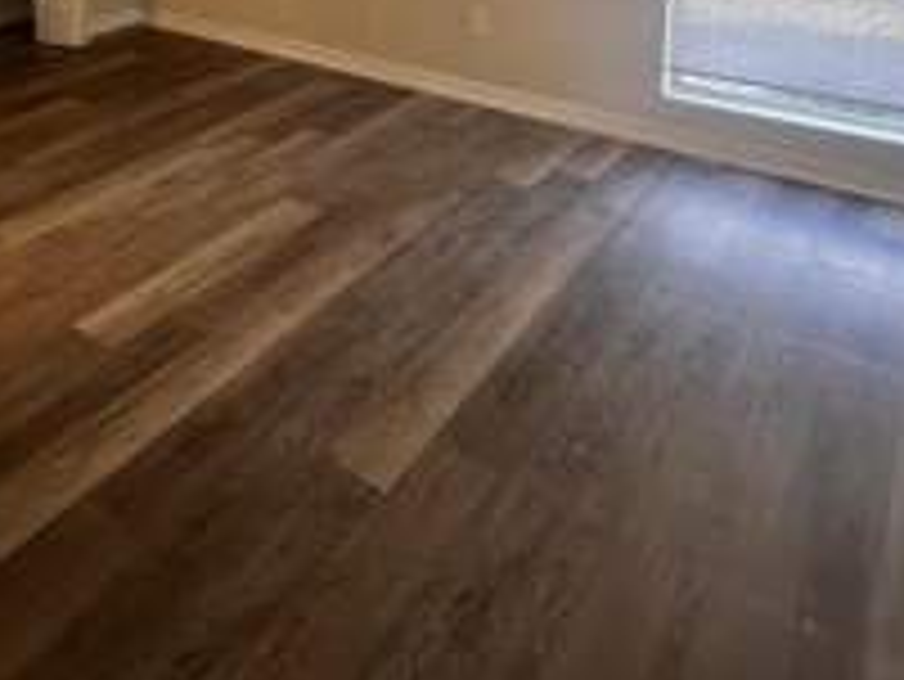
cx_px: 243
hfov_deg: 55.9
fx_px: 810
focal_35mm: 31
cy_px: -88
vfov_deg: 37.3
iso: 200
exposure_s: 1/60
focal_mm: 1.57
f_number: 1.8
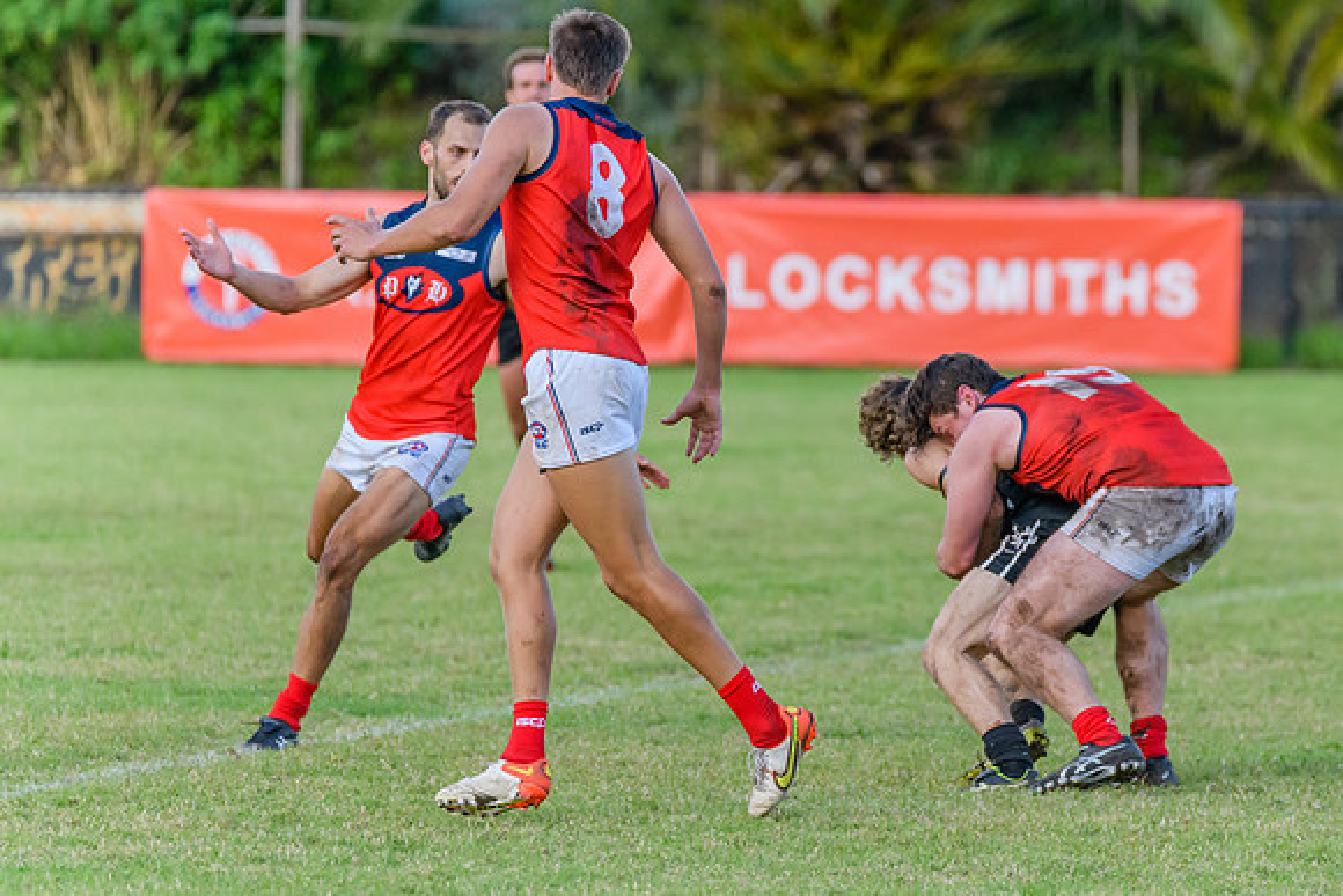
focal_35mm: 604
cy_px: 553
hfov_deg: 3.4
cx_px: 871
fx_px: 22541
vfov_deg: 2.3
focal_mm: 450
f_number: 6
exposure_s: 1/2000
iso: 2500
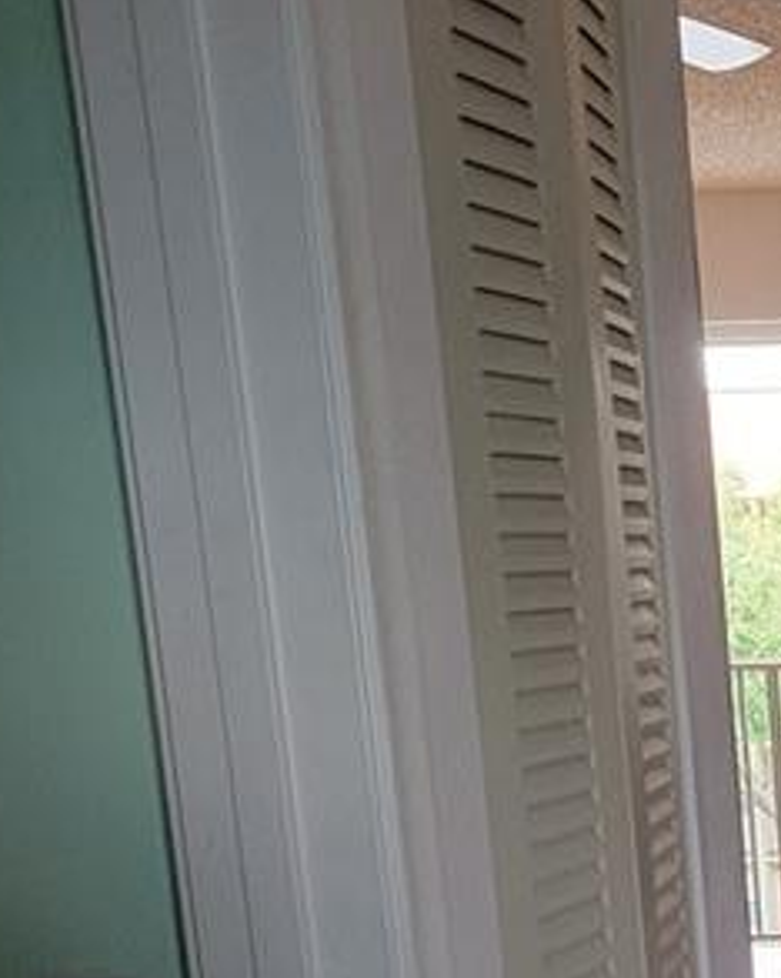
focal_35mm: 96
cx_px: 1292
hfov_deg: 14.5
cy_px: 1302
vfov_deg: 18.5
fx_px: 2777
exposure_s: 1/119
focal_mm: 6.7
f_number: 1.8
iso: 250
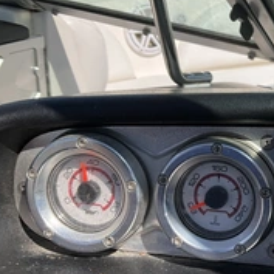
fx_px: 519
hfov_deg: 27.8
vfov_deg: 29.5
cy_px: 153
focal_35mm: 58
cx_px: 276
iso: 25
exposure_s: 1/1534
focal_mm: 3
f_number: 1.8
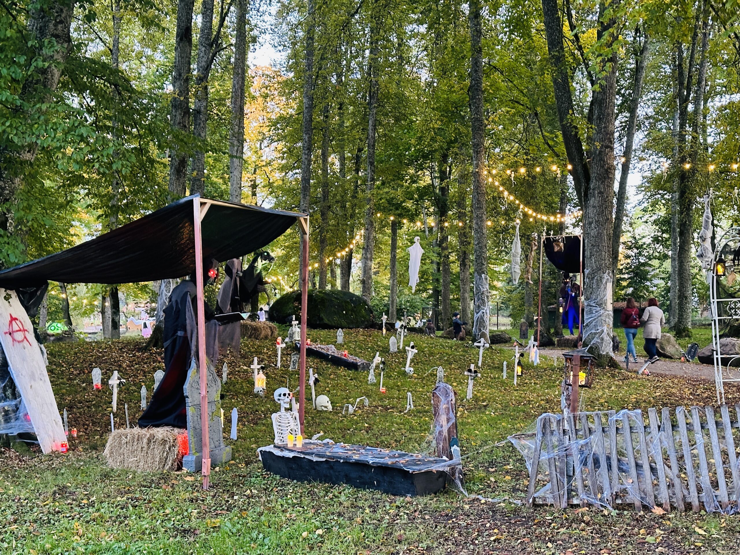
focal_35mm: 48
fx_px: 1026
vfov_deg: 30.3
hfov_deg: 39.7
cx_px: 370
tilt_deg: +0.4
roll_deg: -1.2
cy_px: 278
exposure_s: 1/25
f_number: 1.78
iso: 500
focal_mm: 6.86
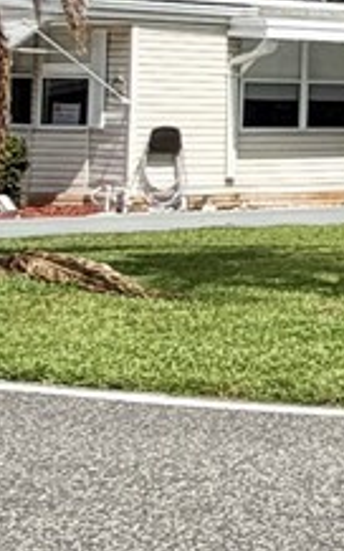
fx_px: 1637
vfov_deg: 18.8
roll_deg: -0.3
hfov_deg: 8.0
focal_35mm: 109
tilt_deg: +1.7
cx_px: 1333
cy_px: 76
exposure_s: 1/1339
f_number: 2.2
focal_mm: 2.22
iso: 20
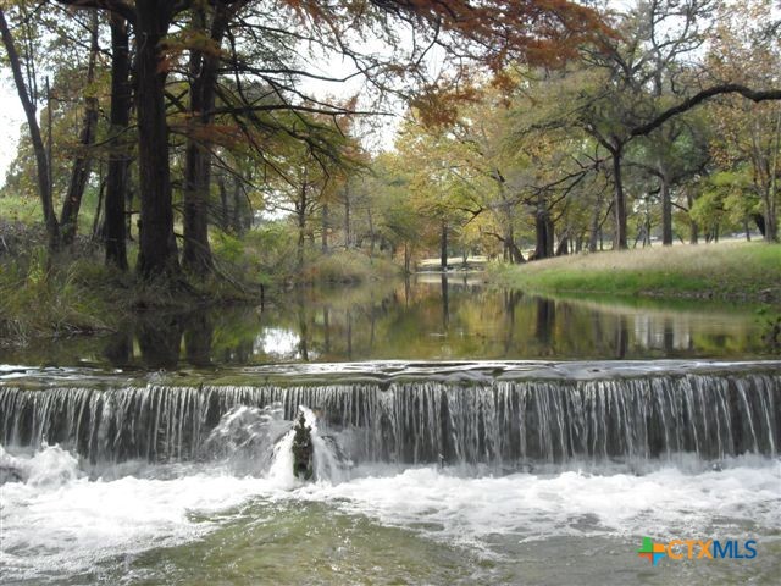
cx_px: 390
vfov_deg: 31.5
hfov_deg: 41.2
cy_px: 293
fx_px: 1038
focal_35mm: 46
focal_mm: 7.6
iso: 100
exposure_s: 1/60
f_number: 8.9
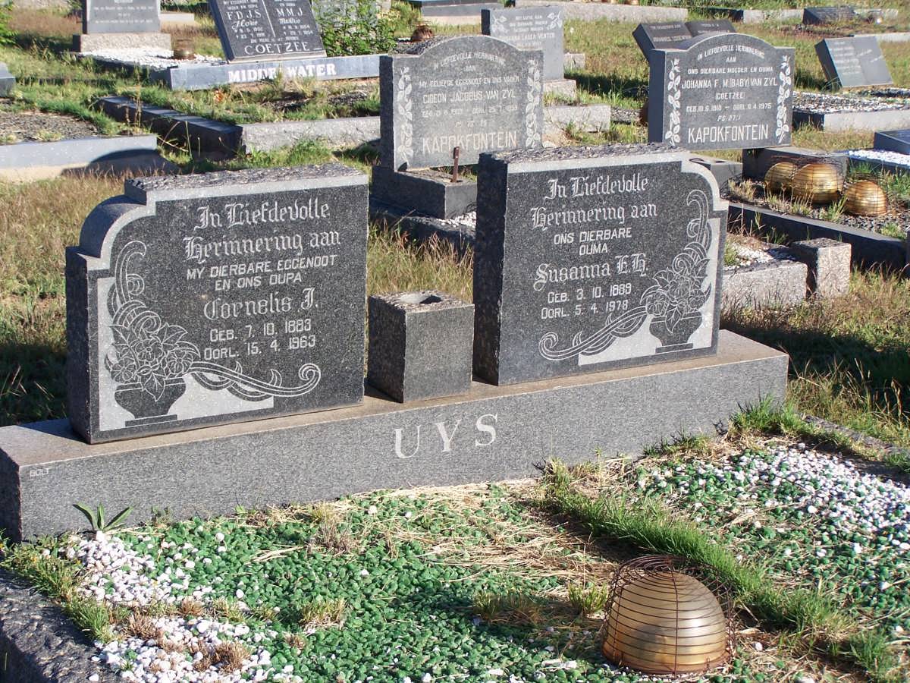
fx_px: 1814
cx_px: 455
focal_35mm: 69
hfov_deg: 28.2
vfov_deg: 21.3
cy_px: 342
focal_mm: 11.5
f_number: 3.2
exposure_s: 1/750
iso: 80
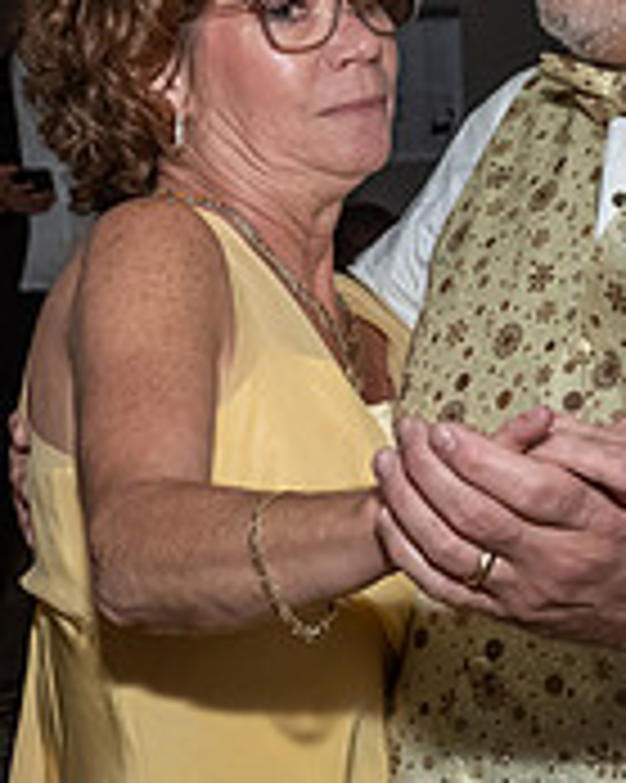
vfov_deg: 13.7
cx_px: -81
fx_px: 3268
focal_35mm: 141
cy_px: 295
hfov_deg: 10.8
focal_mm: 22
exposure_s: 1/250
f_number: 6.3
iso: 500
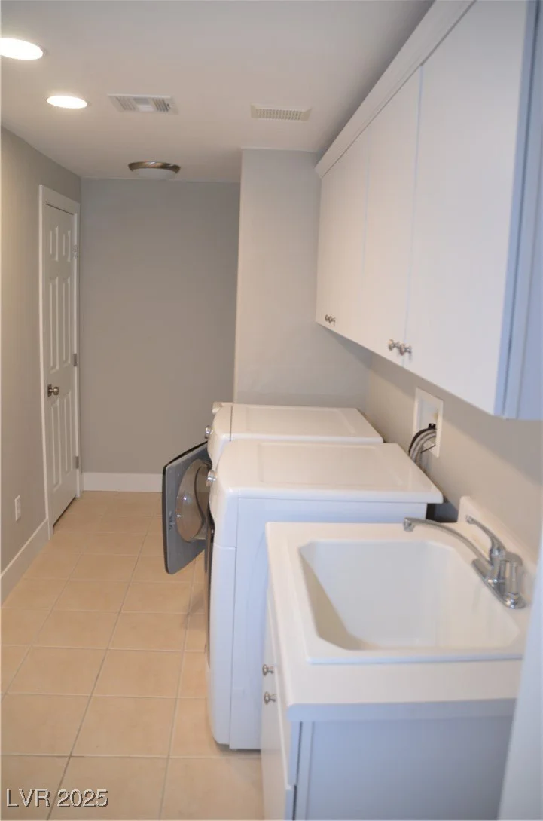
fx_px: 614
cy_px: 410
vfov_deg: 67.5
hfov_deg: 47.7
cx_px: 272
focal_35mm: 27
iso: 450
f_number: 4
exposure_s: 1/60
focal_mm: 18
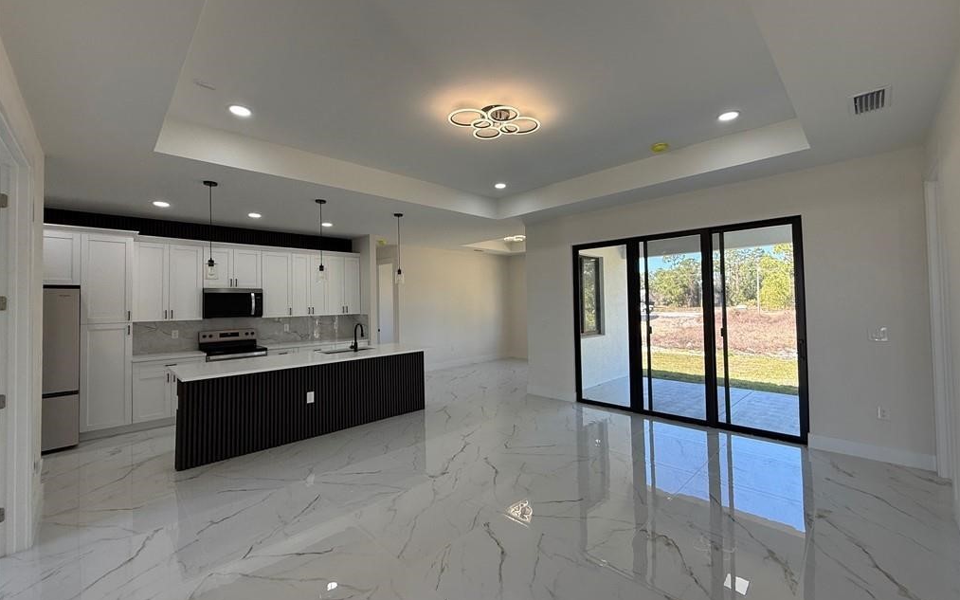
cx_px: 481
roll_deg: +1.1
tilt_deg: +0.9
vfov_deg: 74.8
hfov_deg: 101.5
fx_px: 392
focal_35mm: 15
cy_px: 295
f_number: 2.2
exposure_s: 1/157
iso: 64
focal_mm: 2.22
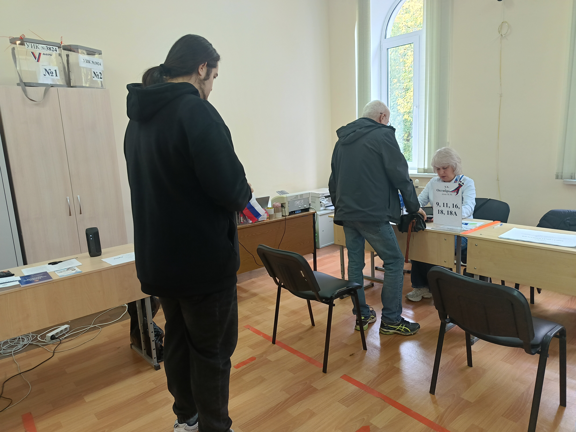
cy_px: 216
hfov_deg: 71.6
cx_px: 288
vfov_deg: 56.8
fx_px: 399
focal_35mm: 24
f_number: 1.79
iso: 640
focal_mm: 5.44
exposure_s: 1/50
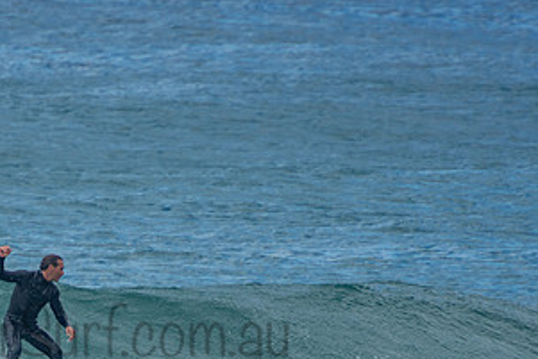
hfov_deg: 1.8
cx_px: 100
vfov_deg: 1.2
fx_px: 17313
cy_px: 315
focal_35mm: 1158
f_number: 5.6
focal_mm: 400
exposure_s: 1/1250
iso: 220
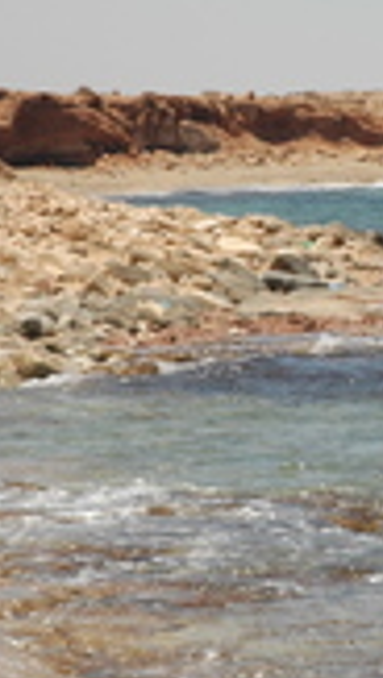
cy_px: 250
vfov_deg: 9.3
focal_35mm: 232
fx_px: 4185
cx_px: 487
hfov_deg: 5.2
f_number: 11
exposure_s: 1/320
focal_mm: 55
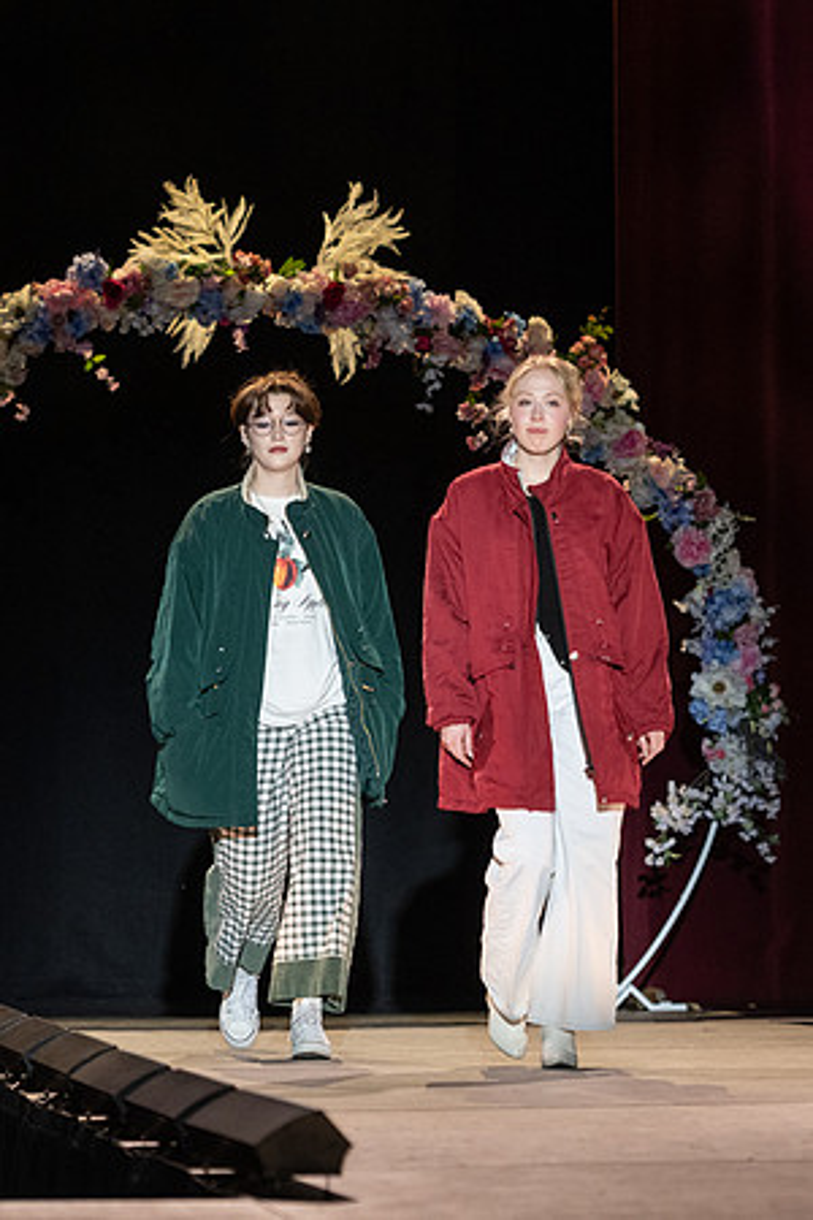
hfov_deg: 6.2
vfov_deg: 9.3
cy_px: 423
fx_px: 7471
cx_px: 391
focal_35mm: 221
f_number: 2.8
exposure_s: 1/1000
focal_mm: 112
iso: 800
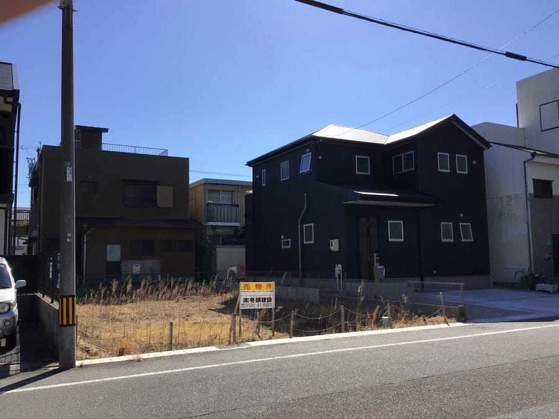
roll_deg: +0.0
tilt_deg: +6.1
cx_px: 280
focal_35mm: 31
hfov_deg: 58.4
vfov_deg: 45.4
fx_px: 501
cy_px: 210
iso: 25
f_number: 2.4
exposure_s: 1/1481
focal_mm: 3.3
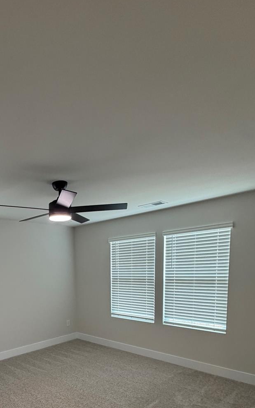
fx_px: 256
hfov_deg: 50.0
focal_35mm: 23
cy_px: 298
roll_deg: +2.1
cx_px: 53
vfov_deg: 72.6
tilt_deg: -4.6
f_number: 2.2
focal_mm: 2.22
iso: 250
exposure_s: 1/118
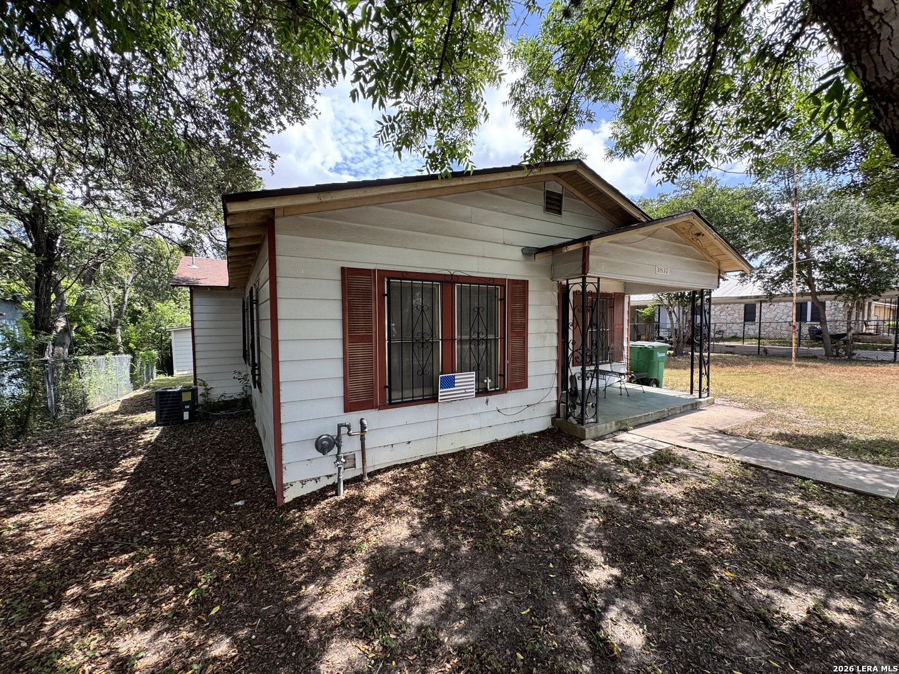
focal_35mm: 14
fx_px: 364
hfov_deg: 102.1
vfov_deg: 85.7
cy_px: 337
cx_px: 450
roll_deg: +0.6
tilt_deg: -2.9
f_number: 2.2
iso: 40
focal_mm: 2.22
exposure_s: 1/224
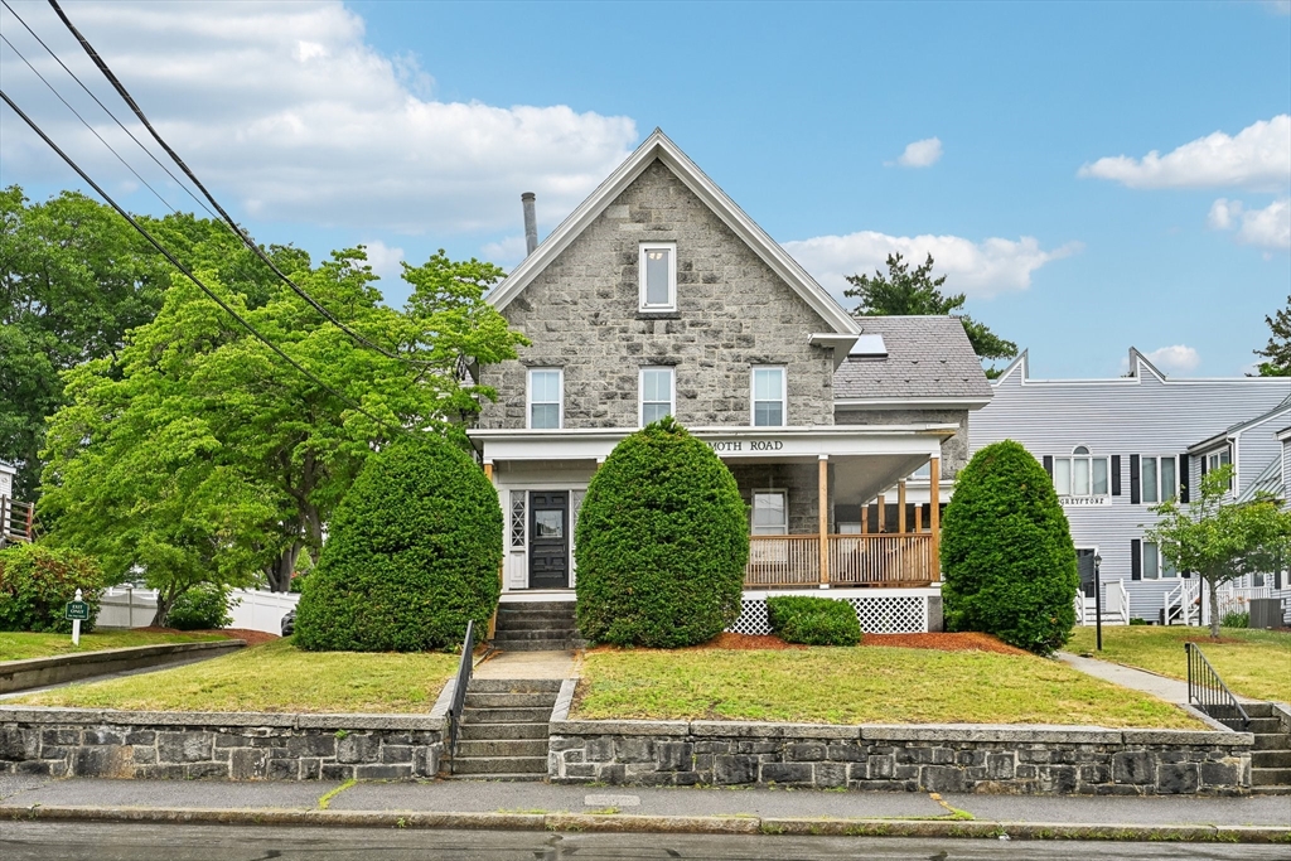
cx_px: 646
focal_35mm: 28
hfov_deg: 65.5
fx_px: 1004
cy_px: 430
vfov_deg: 46.4
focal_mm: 28
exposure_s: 1/250
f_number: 8
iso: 400
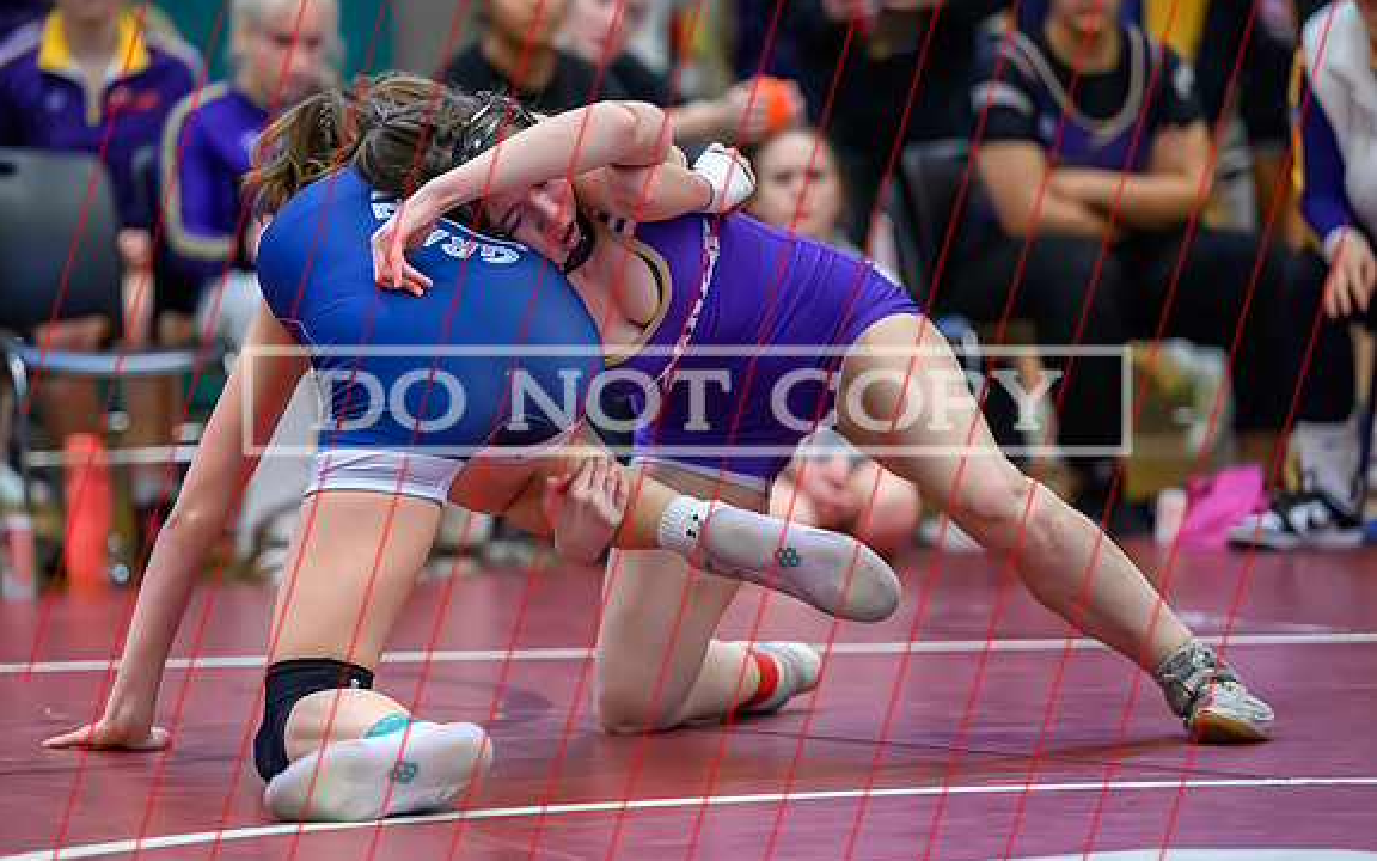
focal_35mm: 189
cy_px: 415
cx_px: 587
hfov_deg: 11.1
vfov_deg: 6.9
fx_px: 7093
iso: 10000
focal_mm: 150
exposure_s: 1/640
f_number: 2.8
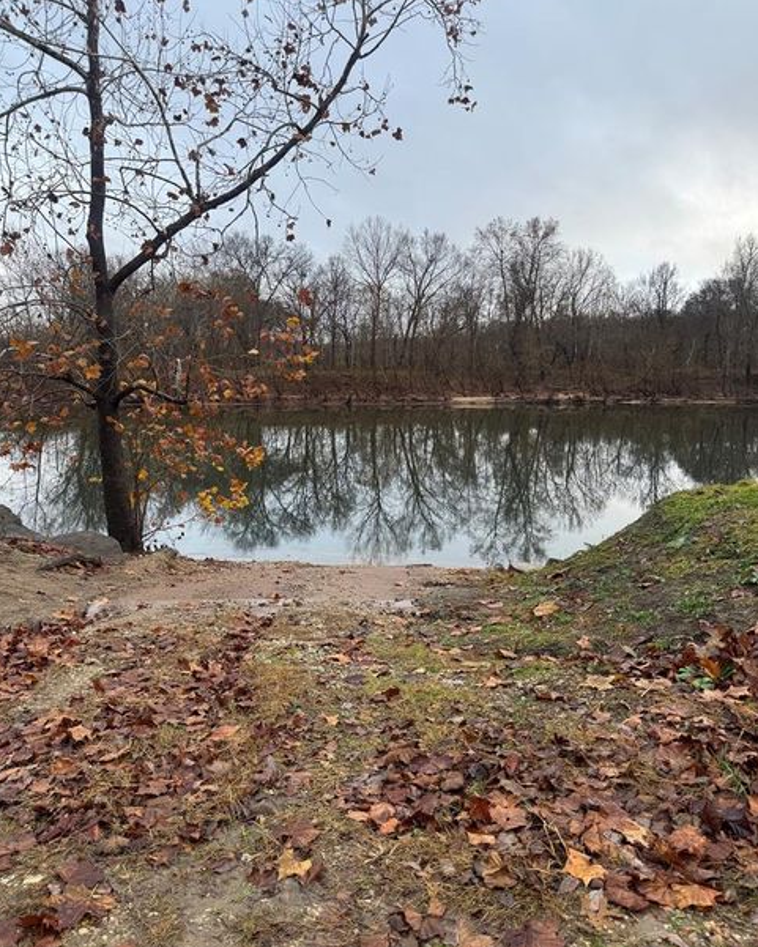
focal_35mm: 26
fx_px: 729
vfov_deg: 66.0
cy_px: 462
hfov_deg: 54.9
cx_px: 378
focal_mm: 6.76
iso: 64
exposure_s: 1/121
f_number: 1.78
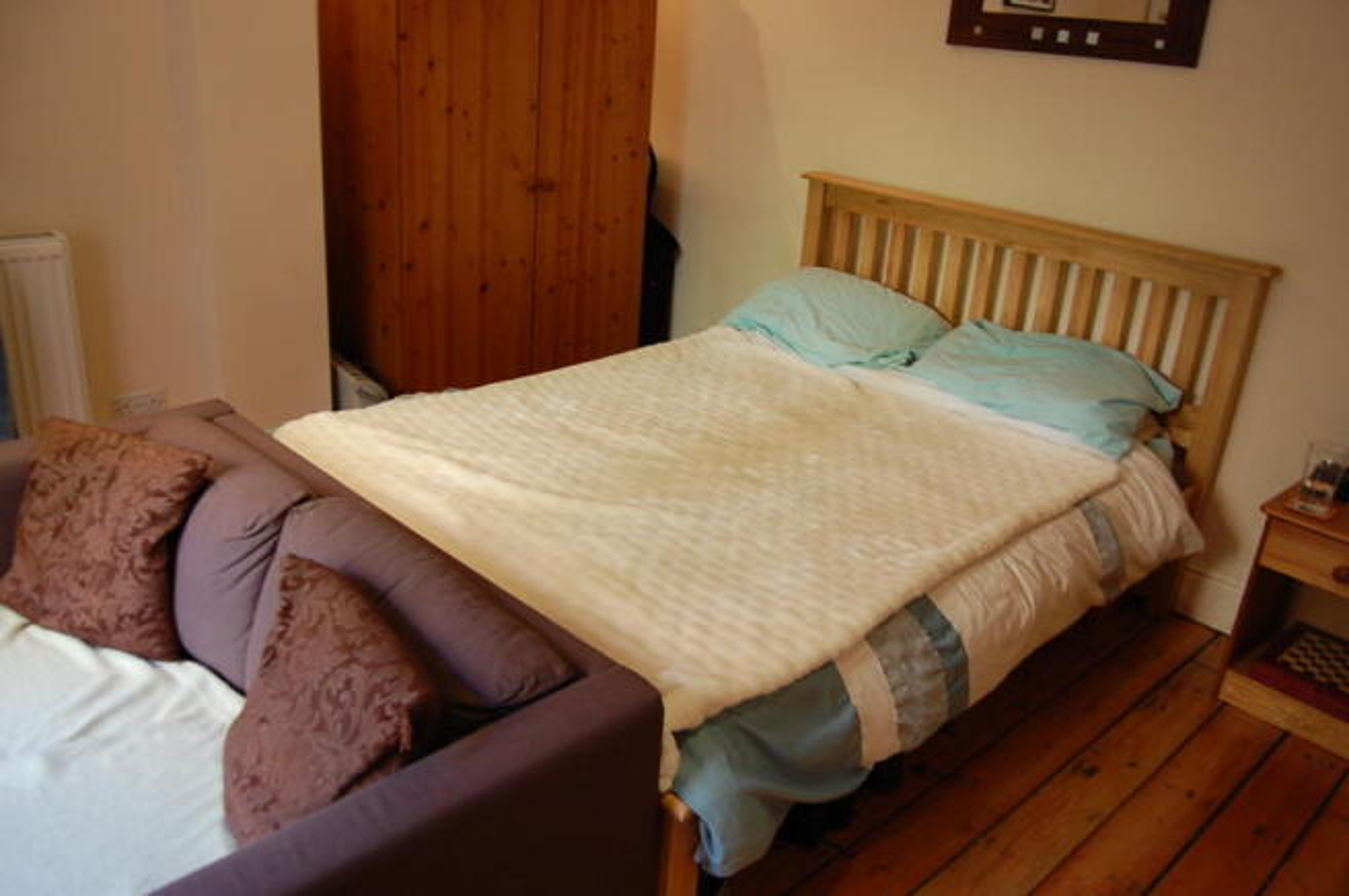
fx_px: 1011
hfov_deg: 67.4
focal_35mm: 27
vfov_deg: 47.8
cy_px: 448
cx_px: 674
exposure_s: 1/20
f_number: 3.5
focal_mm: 18
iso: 800
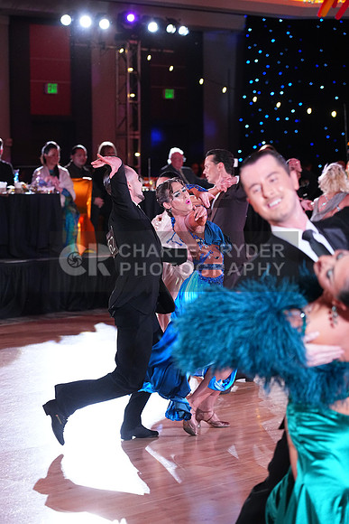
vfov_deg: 19.5
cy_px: 262
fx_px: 1526
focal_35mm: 105
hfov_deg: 13.0
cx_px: 174
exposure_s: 1/400
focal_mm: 105
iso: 5000
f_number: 4
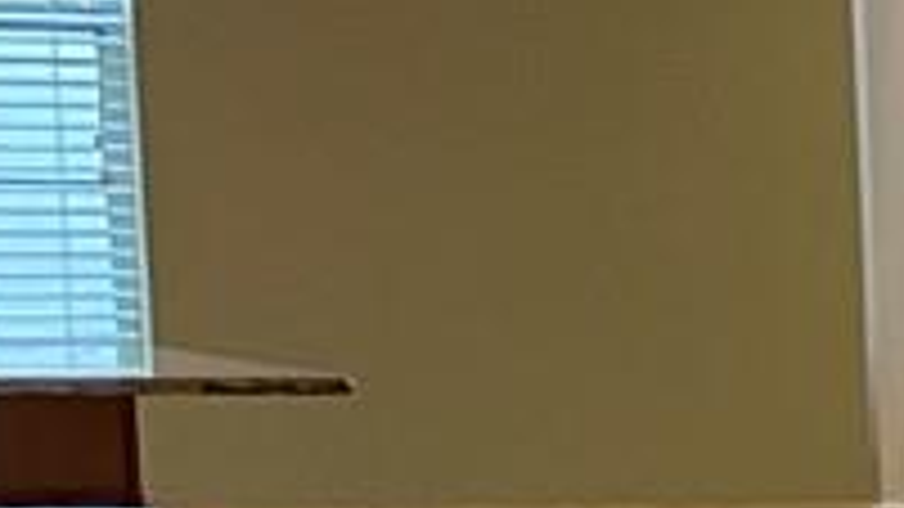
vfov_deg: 5.3
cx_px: 2456
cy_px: 1092
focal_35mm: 225
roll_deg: -1.9
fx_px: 5393
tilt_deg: -8.0
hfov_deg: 8.4
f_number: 1.6
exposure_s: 1/60
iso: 160
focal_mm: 4.2
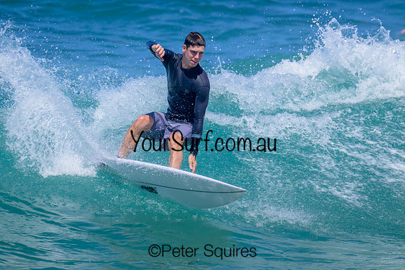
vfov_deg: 1.7
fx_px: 9335
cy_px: 109
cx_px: 275
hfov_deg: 2.5
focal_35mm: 830
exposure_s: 1/2000
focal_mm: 610
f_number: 11
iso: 720
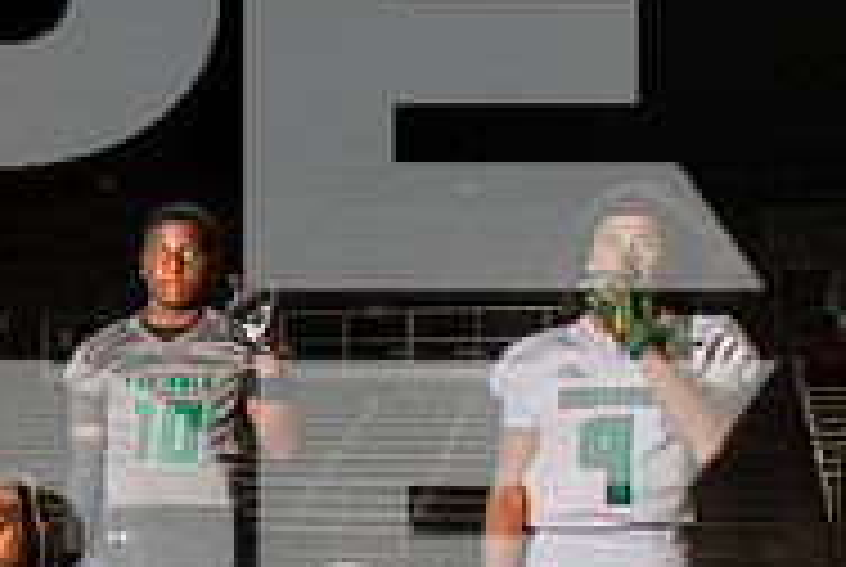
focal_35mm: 74
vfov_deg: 17.9
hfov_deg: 22.9
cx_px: -369
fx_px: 1742
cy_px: 601
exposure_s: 1/400
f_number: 7.1
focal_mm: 24
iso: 1000
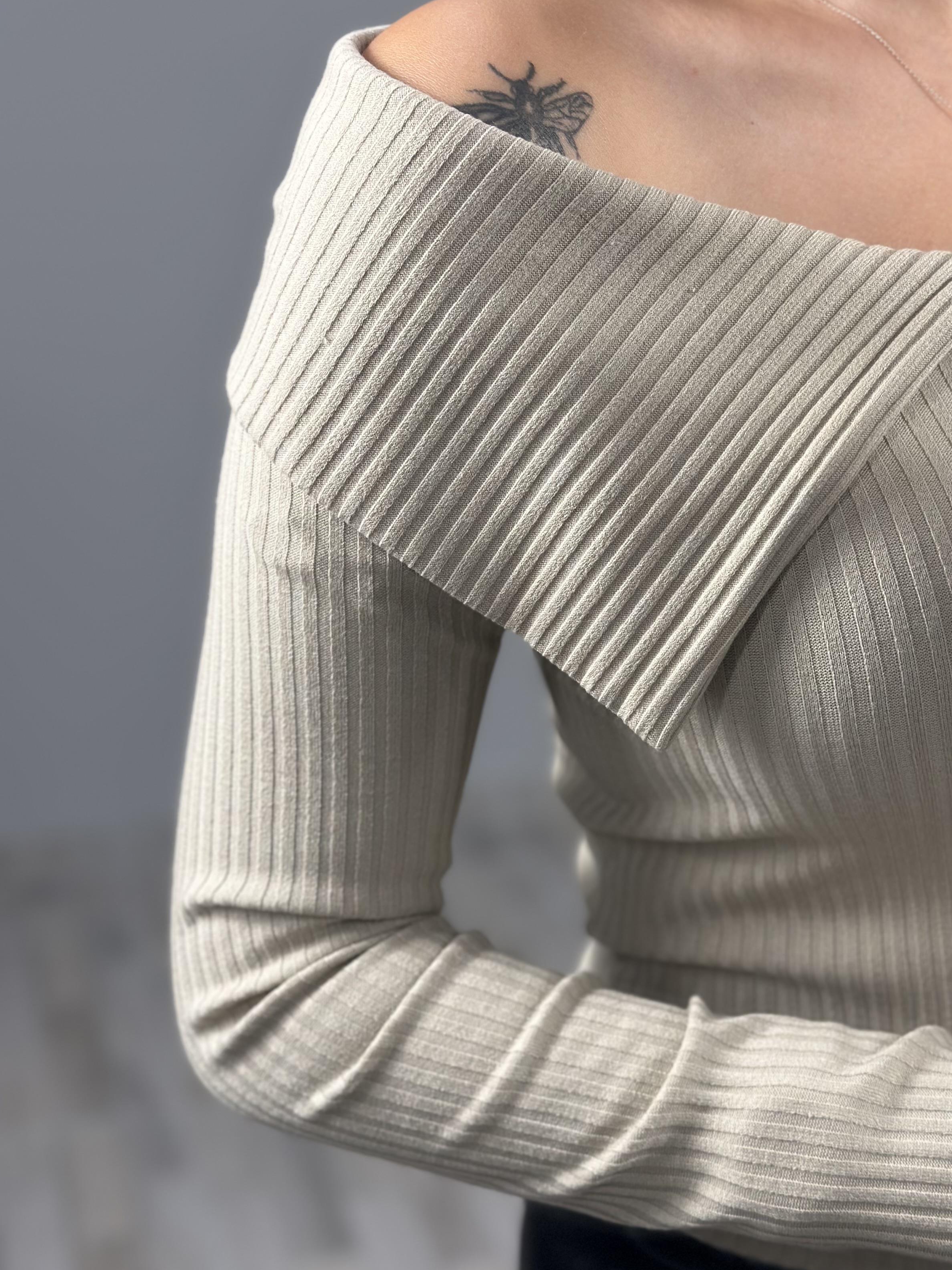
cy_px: 607
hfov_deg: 24.0
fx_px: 2237
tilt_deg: -41.9
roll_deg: +8.1
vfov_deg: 31.7
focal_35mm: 61
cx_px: 592
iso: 80
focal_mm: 6.86
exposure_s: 1/100
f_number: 1.78
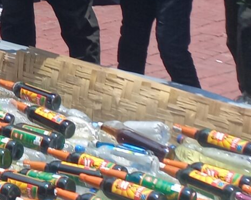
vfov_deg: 10.9
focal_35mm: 135
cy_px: -129
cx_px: -391
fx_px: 1002
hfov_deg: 11.3
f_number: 1.8
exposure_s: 1/485
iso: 25
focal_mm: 4.6
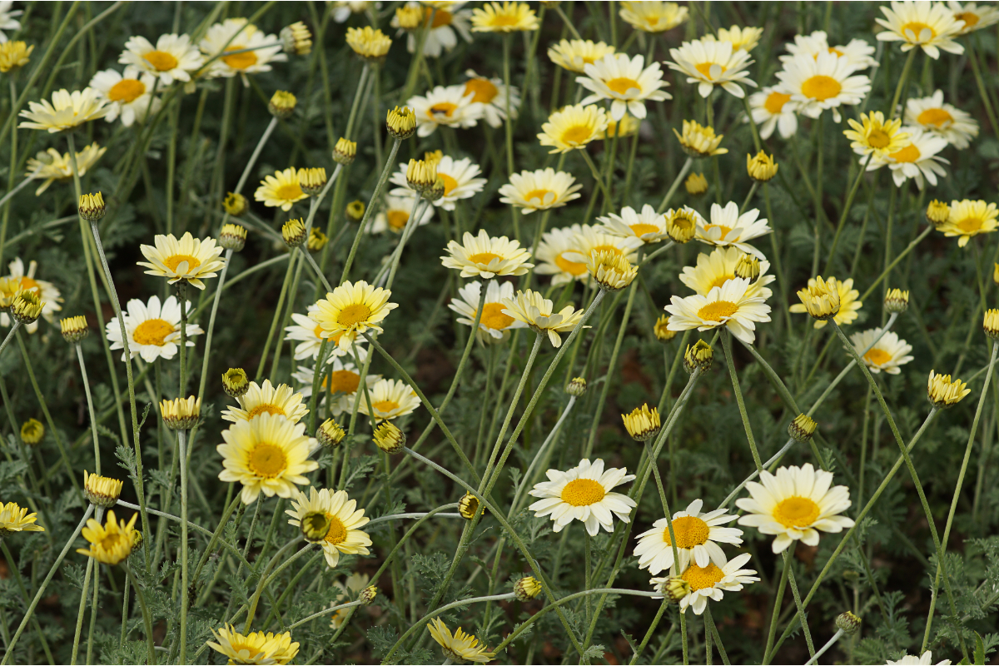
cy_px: 333
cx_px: 500
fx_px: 4162
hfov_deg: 13.7
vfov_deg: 9.1
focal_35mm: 150
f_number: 6.3
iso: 100
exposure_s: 1/640
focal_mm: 100
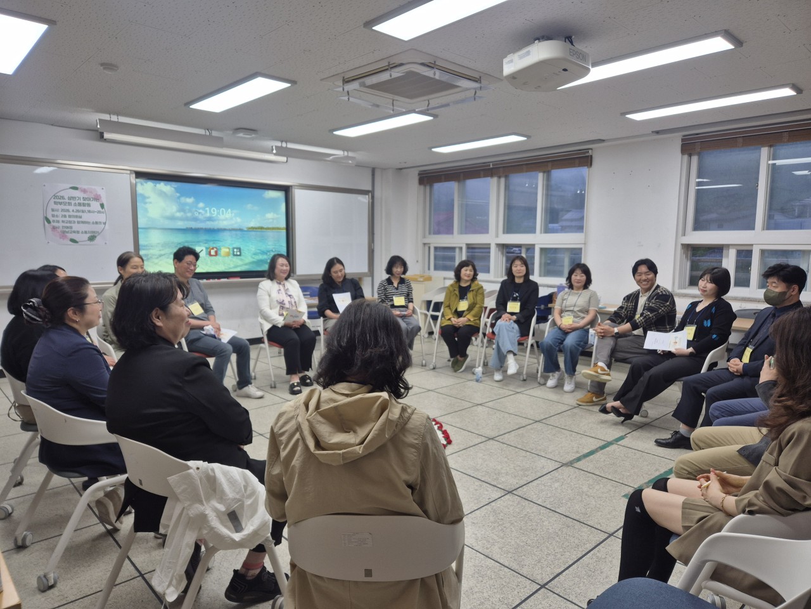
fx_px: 539
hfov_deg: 73.9
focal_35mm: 23
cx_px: 406
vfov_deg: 58.9
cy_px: 304
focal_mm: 5.4
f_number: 1.8
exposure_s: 1/120
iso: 50
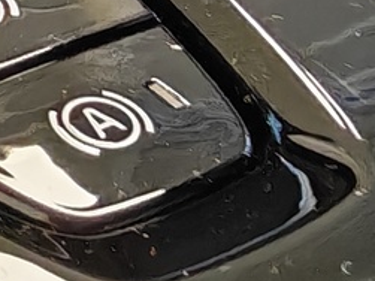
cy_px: -375
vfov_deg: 9.9
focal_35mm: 132
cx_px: -400
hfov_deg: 12.8
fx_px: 1429
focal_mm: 1.82
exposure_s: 1/25
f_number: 2
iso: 400
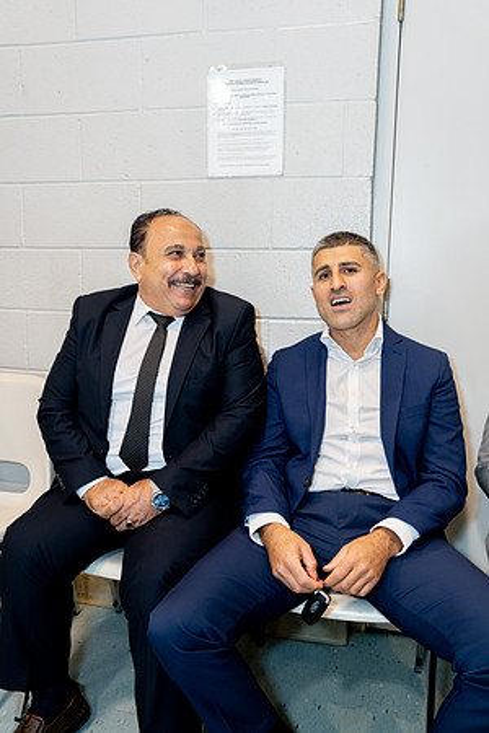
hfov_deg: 45.0
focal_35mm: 29
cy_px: 366
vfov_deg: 63.7
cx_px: 244
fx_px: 591
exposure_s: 1/160
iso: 1000
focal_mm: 29
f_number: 2.8
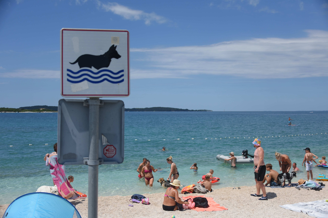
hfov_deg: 50.7
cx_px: 164
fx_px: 346
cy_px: 109
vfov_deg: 35.1
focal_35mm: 38
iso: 250
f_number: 4
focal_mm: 38
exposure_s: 1/5000
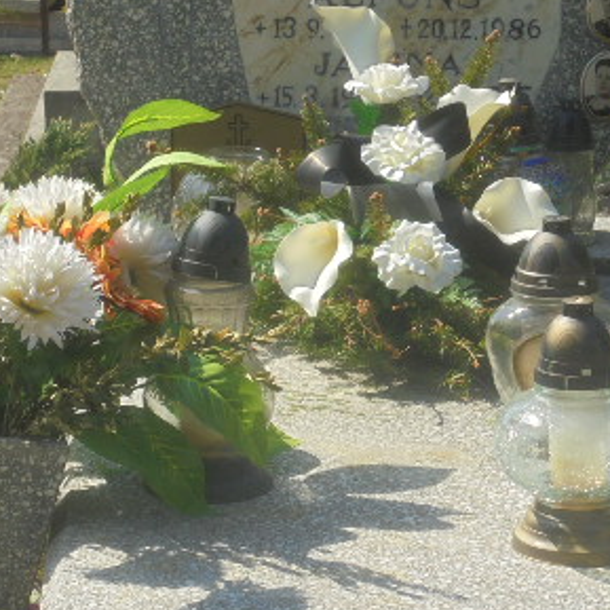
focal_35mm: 143
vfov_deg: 12.2
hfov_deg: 12.2
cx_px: 325
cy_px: 300
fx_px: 2851
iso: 100
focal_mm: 13.1
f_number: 6.1
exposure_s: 1/320
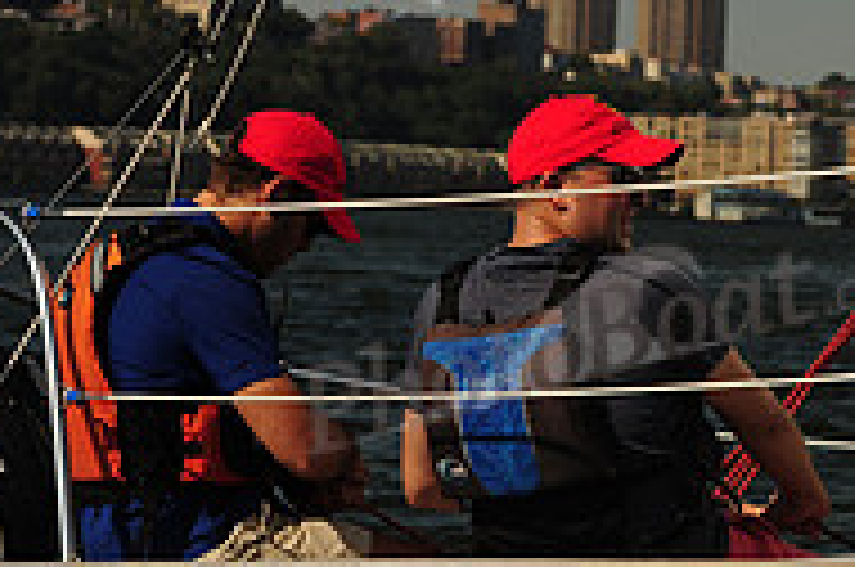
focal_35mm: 214
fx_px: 5074
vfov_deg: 6.4
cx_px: 1166
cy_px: 508
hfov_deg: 9.4
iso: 320
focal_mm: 70
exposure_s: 1/1250
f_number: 5.6
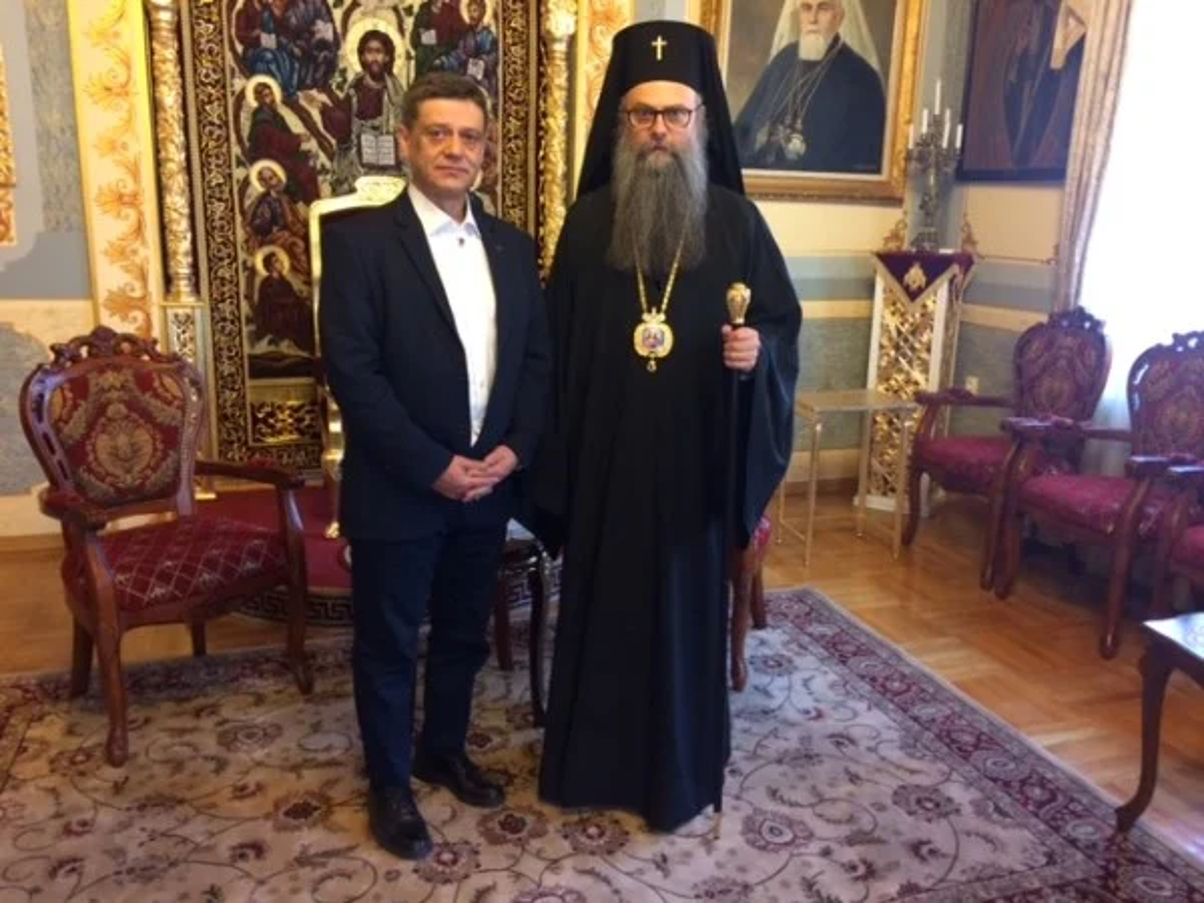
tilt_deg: -15.4
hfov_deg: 61.7
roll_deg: -1.0
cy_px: 452
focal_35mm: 29
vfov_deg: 48.2
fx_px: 1009
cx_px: 602
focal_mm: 4.15
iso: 250
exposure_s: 1/33
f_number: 2.2
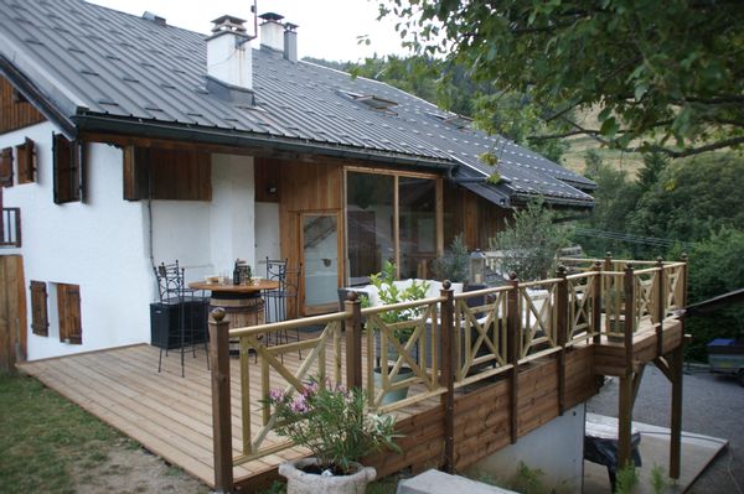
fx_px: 558
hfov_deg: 67.4
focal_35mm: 27
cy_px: 247
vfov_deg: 47.9
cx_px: 372
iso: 100
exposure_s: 1/40
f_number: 4
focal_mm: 18
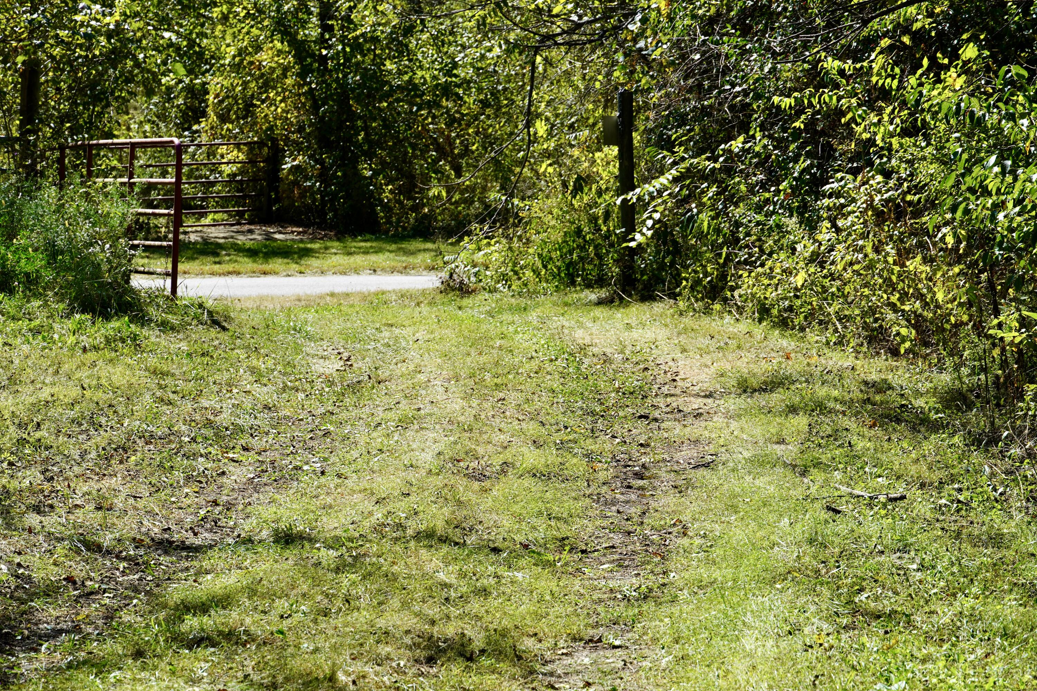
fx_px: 3370
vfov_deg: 11.7
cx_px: 518
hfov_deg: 17.5
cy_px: 346
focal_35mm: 117
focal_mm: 78
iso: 100
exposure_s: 1/160
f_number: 8
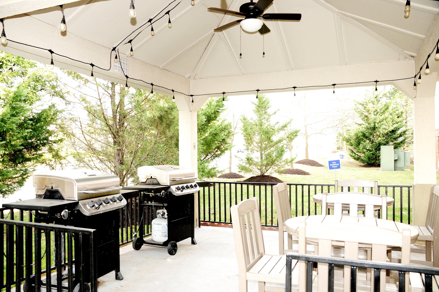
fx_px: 365
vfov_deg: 43.5
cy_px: 146
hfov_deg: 62.0
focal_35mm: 30
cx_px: 220
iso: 400
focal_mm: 20
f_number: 3.5
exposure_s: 1/200
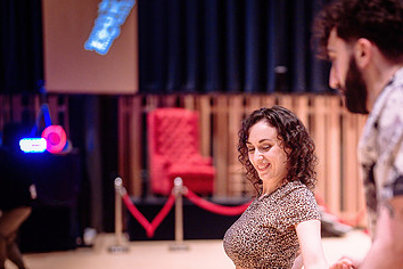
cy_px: 218
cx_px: 281
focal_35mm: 82
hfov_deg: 24.6
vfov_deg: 16.5
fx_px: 918
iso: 1600
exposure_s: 1/250
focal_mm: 50
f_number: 1.2
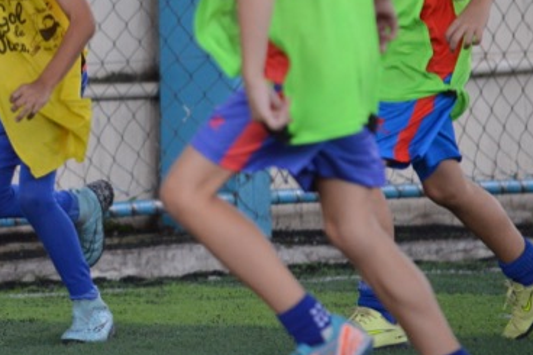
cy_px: 62
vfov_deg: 2.3
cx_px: 64
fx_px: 8864
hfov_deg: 3.4
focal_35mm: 599
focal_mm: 210
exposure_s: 1/1250
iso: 1600
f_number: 5.3
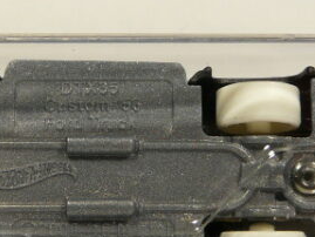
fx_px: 792
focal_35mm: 87
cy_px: 122
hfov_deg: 22.3
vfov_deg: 17.0
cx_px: 84
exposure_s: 1/100
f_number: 2.8
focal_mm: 4.6
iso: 100
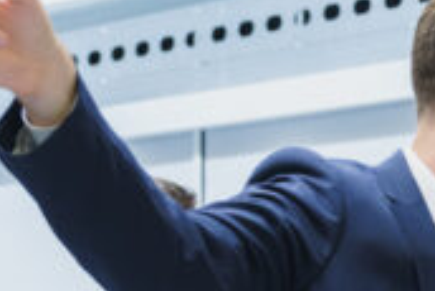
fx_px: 1838
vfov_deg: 8.7
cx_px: 781
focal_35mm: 152
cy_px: 516
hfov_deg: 12.4
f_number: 3.5
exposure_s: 1/200
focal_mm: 34
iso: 1600
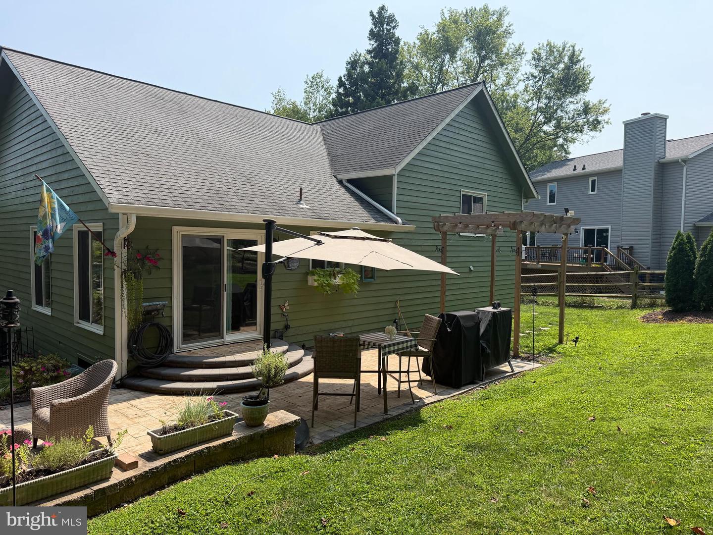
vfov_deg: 56.8
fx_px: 494
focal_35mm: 24
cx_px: 356
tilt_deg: -2.8
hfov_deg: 71.6
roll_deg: -1.5
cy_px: 268
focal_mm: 6.76
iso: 100
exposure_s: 1/3953
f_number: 1.78
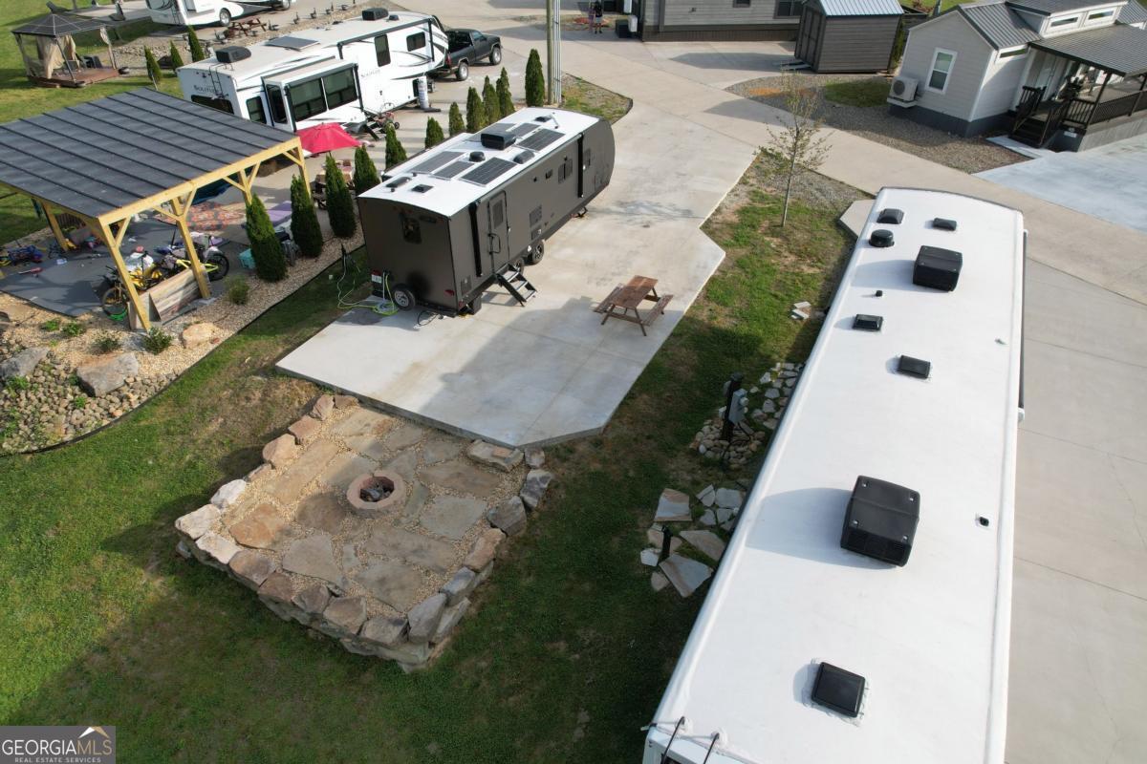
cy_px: 382
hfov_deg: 78.6
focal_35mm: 22
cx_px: 574
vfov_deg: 57.2
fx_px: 701
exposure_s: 1/180
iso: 100
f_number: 2.8
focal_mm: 8.38
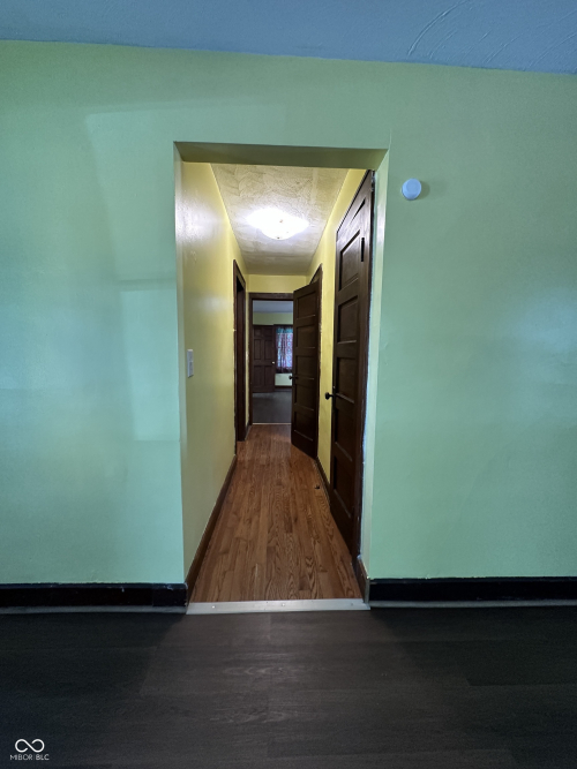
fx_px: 311
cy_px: 384
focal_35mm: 14
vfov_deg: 102.1
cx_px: 288
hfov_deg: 85.7
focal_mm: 2.22
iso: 400
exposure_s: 1/60
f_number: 2.2
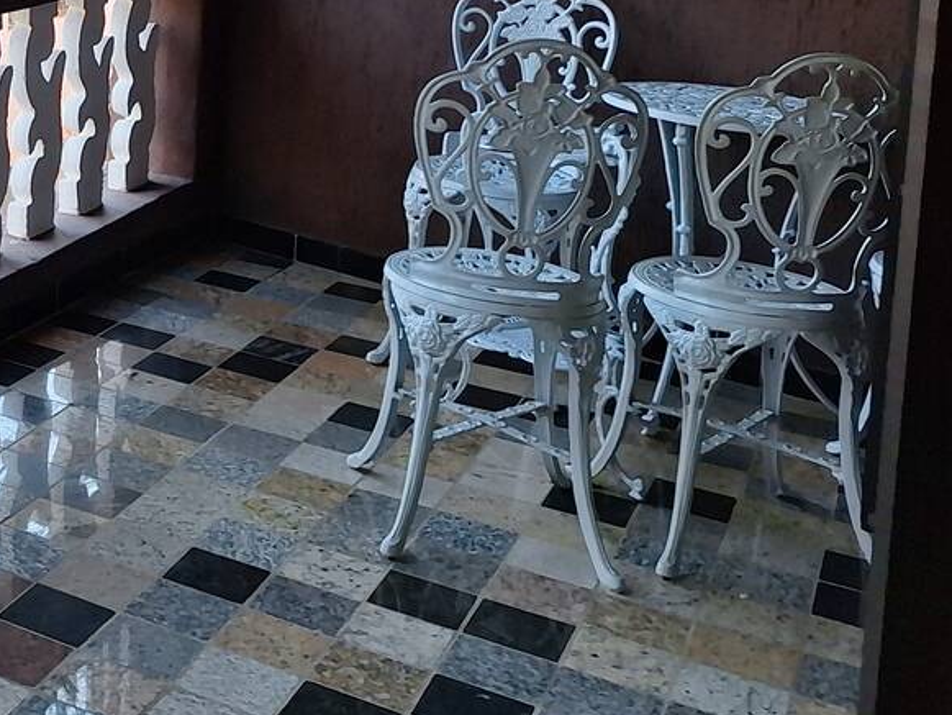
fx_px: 1568
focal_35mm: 57
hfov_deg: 28.7
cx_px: -226
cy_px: -100
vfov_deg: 23.8
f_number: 1.8
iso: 40
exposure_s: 1/149
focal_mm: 5.54
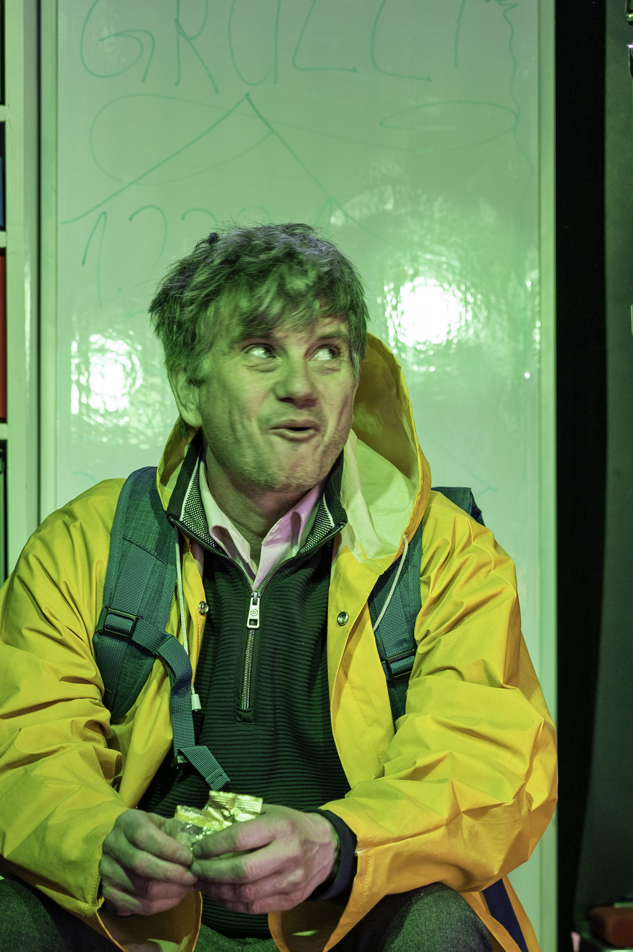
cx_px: 302
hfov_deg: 13.4
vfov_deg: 19.6
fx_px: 2694
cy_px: 867
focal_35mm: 102
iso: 560
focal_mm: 50
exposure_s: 1/125
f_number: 2.8
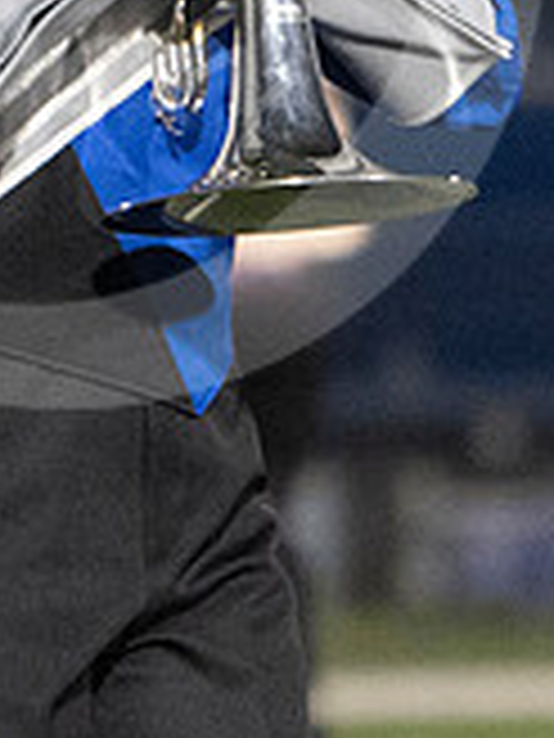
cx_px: 818
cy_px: 331
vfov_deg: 1.1
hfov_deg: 0.8
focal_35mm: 1807
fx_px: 38559
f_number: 2.8
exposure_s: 1/640
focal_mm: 200
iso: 4000
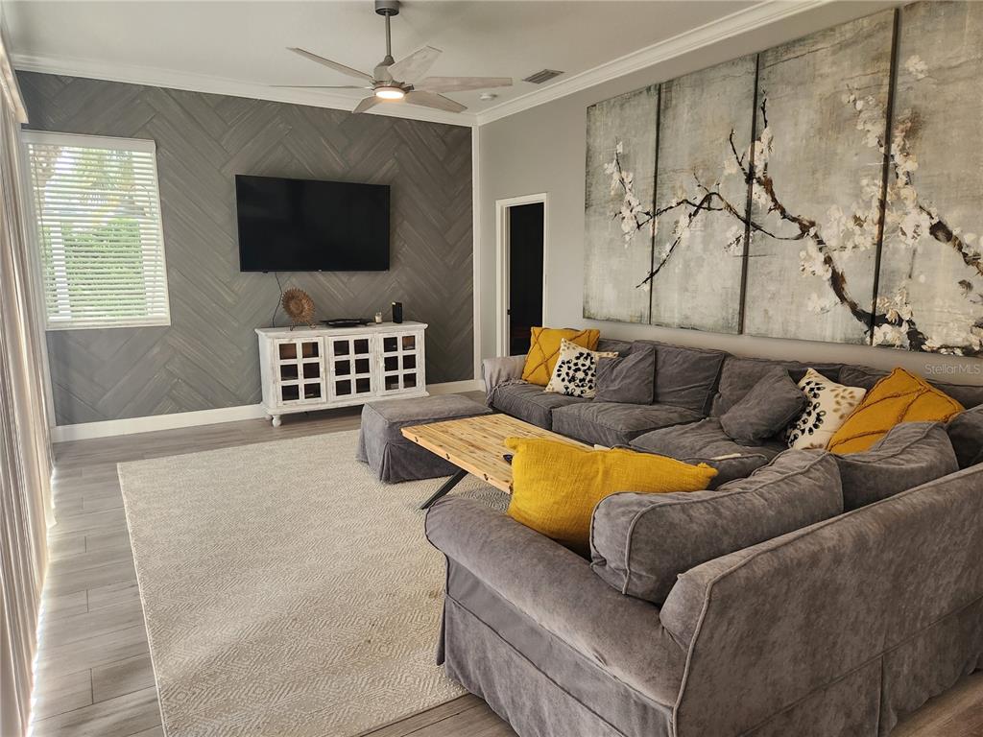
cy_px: 368
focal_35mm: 23
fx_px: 653
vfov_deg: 58.9
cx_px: 492
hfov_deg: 73.9
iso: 250
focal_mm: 5.4
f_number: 1.8
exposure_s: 1/120
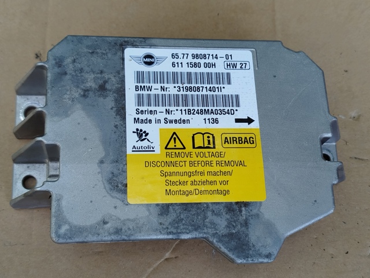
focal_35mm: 48
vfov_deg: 30.3
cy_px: 139
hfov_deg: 39.7
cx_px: 185
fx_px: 513
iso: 50
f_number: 1.7
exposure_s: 1/100
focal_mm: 5.31
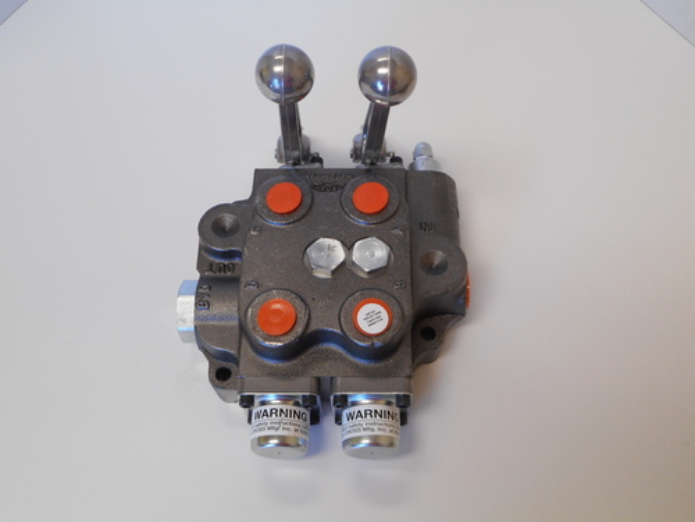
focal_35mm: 39
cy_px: 261
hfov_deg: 47.9
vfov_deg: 36.8
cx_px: 348
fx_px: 783
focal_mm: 6.9
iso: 180
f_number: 4.5
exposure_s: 1/30
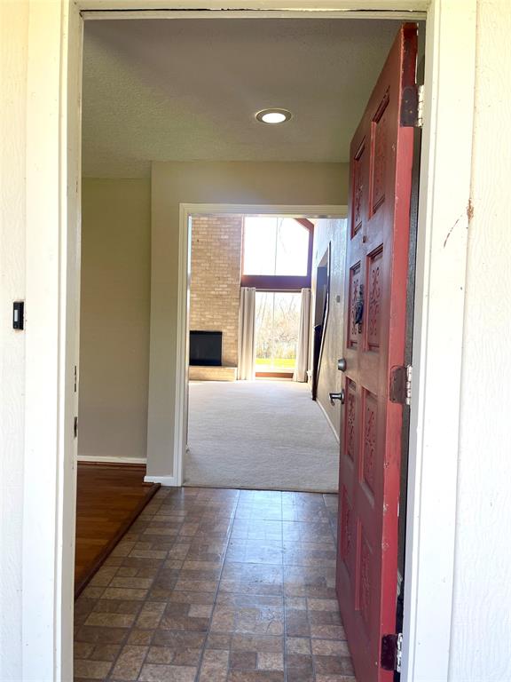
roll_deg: -1.3
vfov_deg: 69.4
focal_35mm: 25
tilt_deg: -0.1
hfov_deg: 54.9
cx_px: 256
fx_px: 492
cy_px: 341
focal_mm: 5.1
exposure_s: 1/131
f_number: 1.6
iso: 32
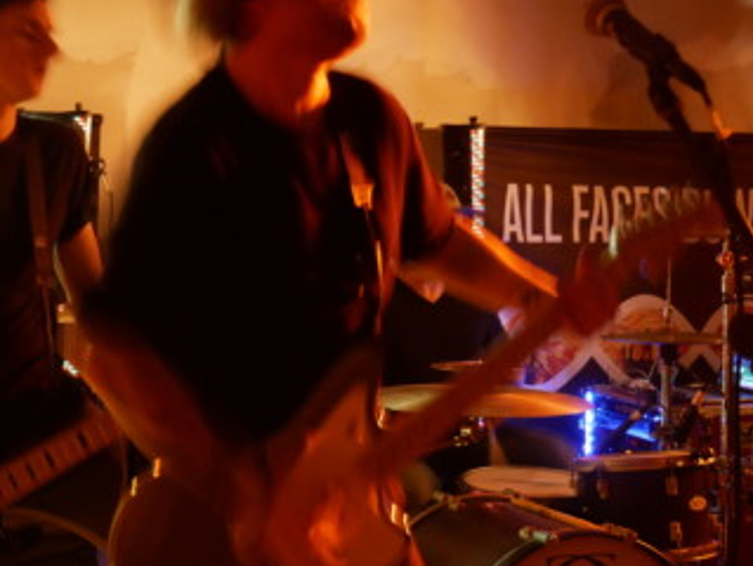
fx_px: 1568
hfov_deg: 26.8
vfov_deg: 20.5
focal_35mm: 72
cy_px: 287
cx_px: 245
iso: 3200
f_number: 4.3
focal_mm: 23
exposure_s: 1/13
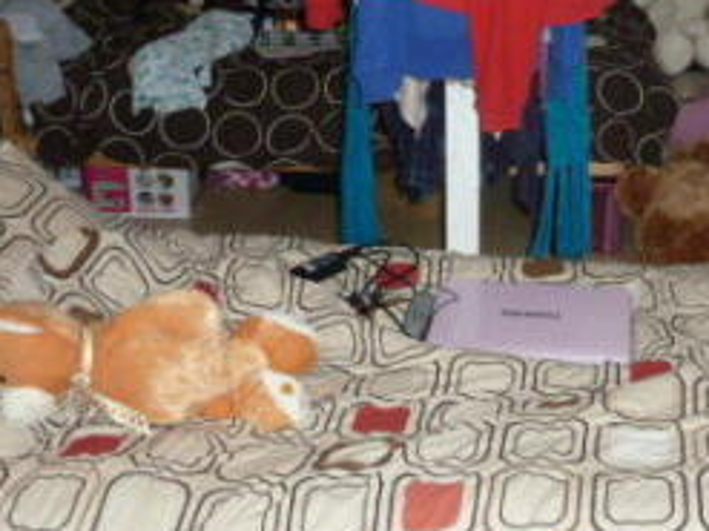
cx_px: 512
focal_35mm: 59
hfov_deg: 32.2
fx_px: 1208
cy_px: 116
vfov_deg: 24.5
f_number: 3.3
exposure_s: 1/30
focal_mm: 4.1
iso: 320
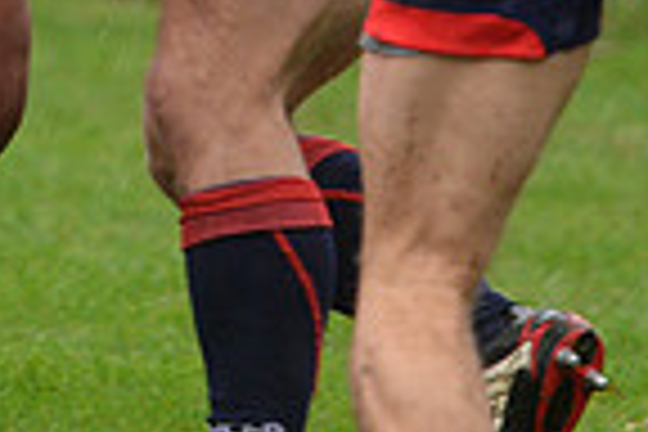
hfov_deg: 2.6
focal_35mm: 785
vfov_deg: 1.7
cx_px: -364
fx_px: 14129
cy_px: -389
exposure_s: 1/500
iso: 1000
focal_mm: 195
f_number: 2.8
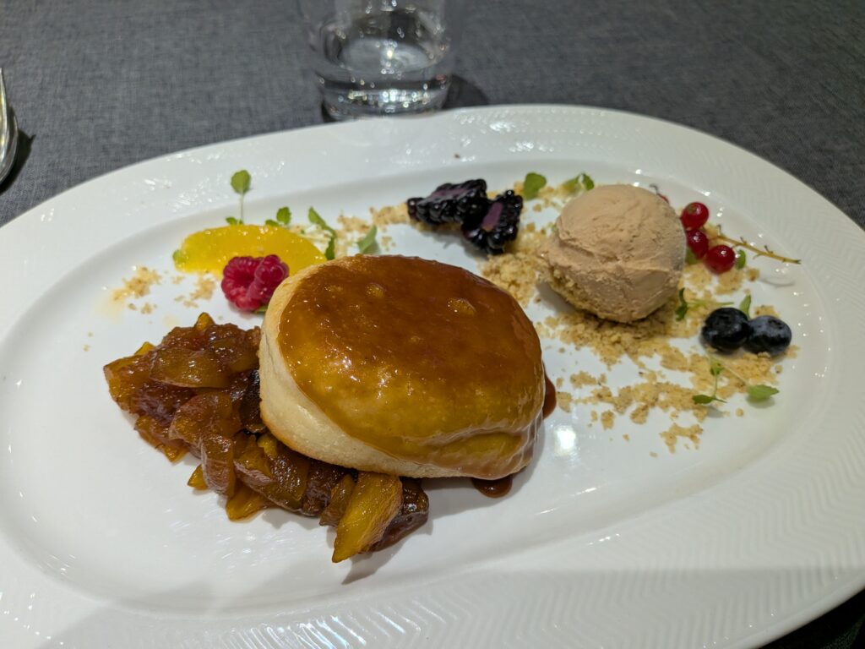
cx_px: 432
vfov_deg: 56.8
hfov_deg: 71.6
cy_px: 324
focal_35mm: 24
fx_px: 600
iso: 31
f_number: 1.7
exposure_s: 1/24.8
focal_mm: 4.53
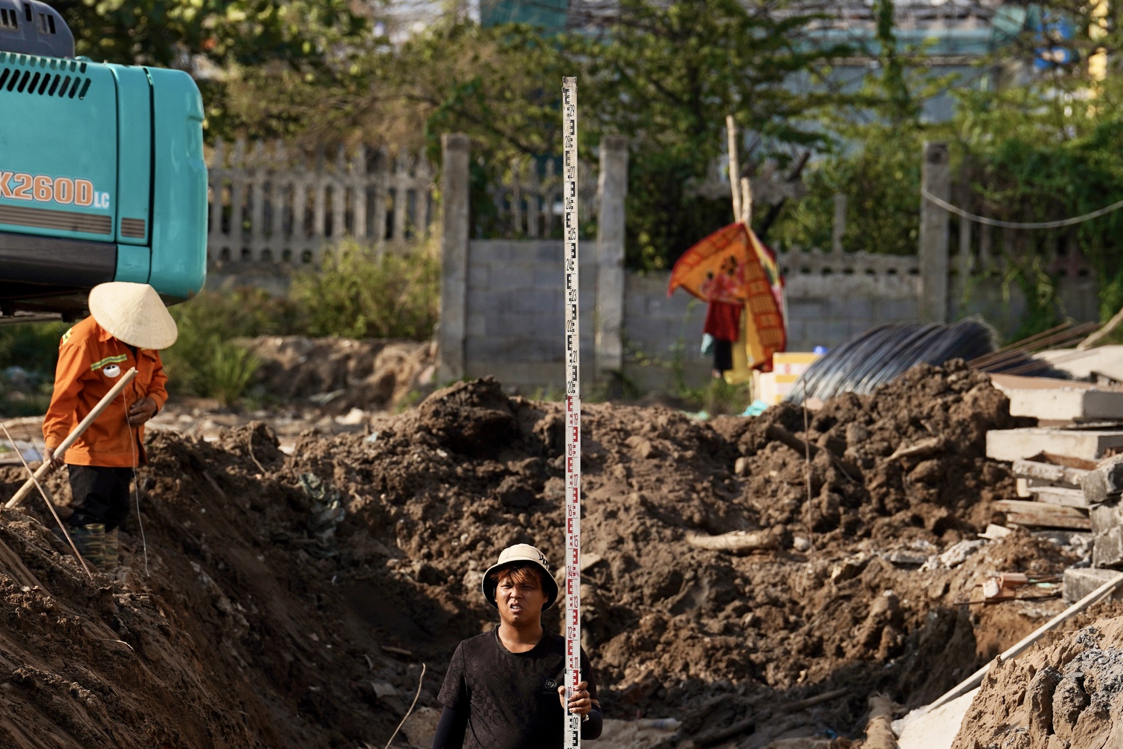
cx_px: 455
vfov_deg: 4.1
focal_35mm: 339
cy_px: 557
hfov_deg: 6.1
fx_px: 10575
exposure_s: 1/1250
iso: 125
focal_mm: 200
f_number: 5.6
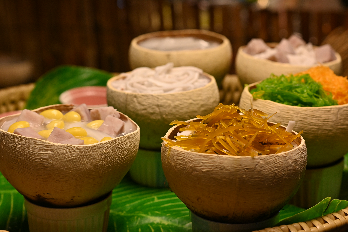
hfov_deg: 24.2
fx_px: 812
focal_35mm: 84
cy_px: 116
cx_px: 174
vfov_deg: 16.3
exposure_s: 1/500
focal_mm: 56
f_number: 4
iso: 360
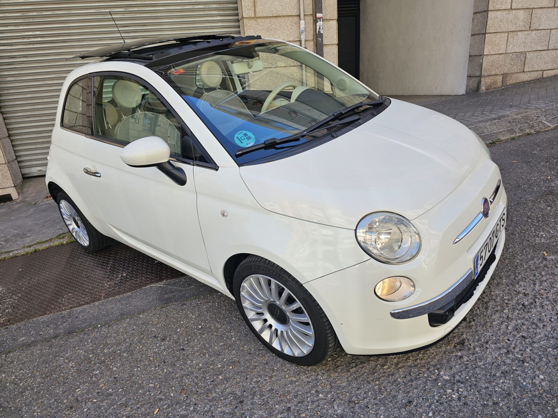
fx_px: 371
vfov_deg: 58.9
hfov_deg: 73.9
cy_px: 209
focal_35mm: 23
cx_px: 279
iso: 10
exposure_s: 1/201
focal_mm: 6.3
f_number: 1.7
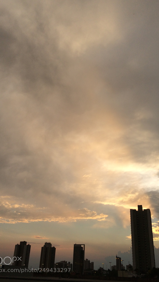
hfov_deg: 36.7
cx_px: 84
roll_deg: -3.1
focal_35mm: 32
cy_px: 141
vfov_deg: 61.0
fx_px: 240
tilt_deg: +26.5
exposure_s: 1/977
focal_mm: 4.15
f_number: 2.2
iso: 32
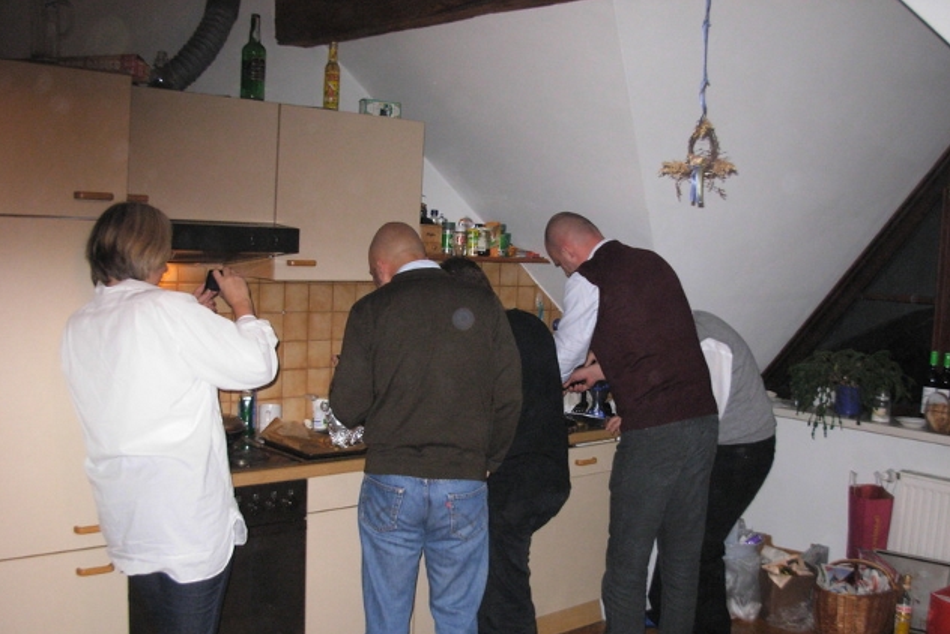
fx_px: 1056
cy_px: 358
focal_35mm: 40
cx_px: 475
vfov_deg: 33.4
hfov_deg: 48.4
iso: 291
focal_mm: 6.3
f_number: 2.9
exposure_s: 1/117
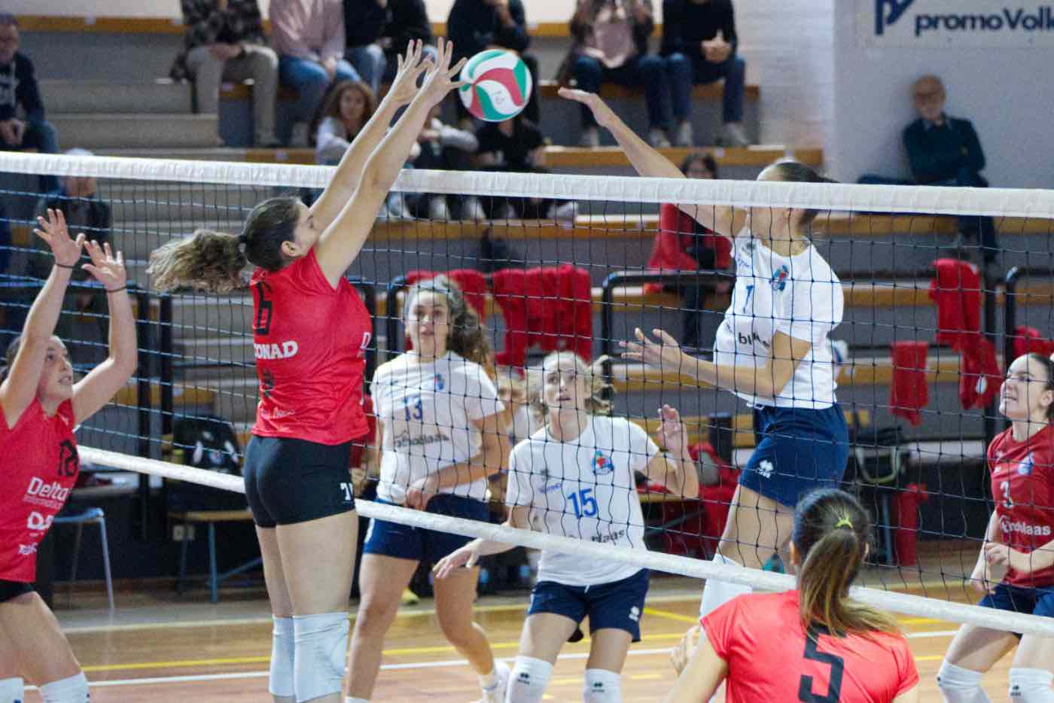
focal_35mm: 78
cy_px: 352
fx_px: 2284
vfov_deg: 17.5
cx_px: 527
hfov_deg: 26.0
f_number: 2.8
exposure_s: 1/1250
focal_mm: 78
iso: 6400
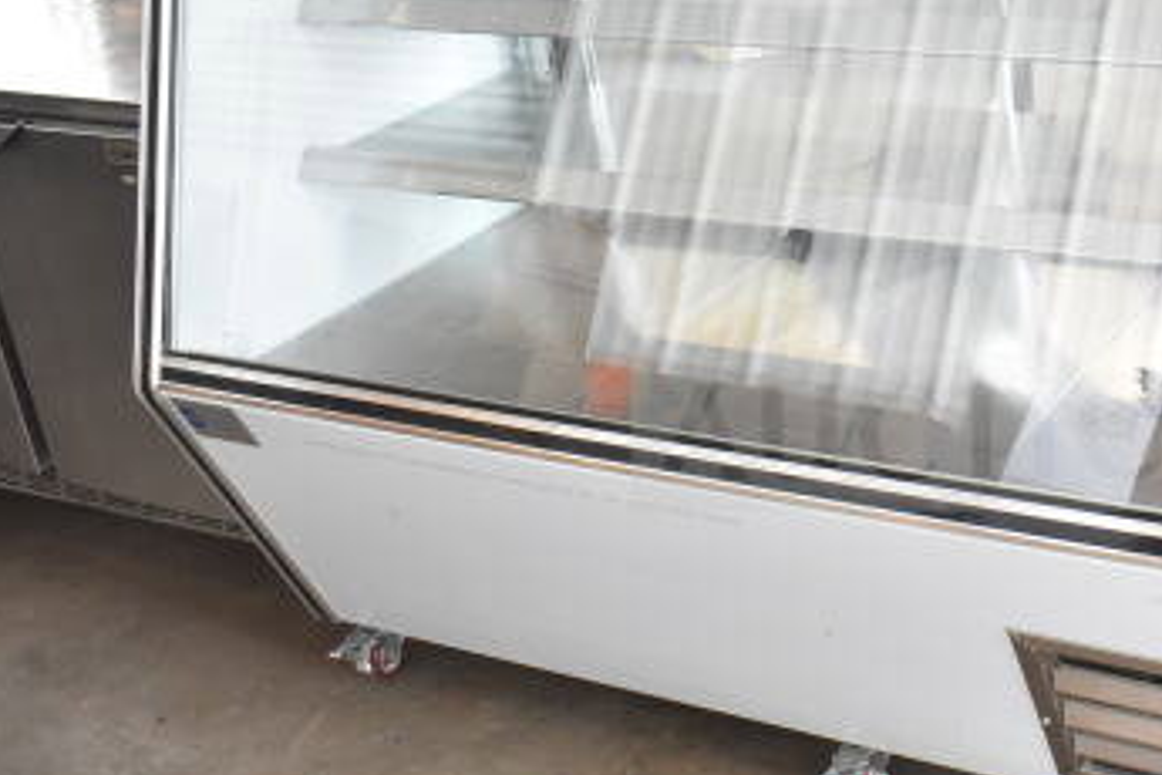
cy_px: 244
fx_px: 1711
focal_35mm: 53
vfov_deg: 25.4
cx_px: 1007
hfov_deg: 35.7
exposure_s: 1/160
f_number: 6.3
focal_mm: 20
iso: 1600
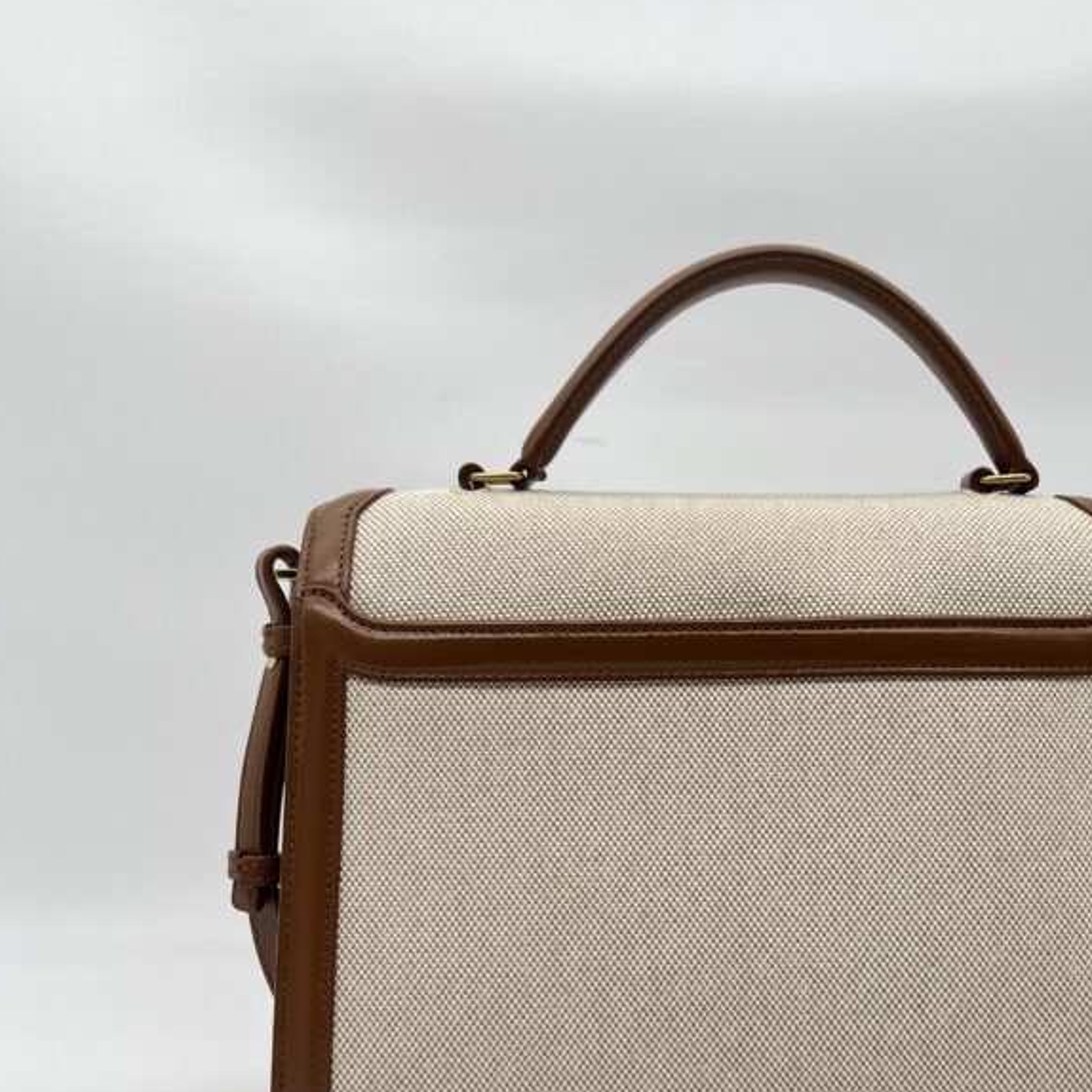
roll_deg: -0.7
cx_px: 706
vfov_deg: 39.9
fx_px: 1463
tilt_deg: -8.6
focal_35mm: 41
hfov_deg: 40.5
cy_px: 812
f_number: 1.5
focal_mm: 5.7
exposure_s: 1/139
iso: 32
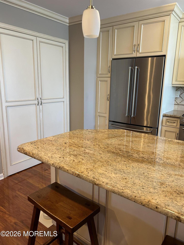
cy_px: 122
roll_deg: -1.5
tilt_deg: -11.9
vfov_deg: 67.3
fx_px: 184
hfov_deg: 53.1
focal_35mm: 26
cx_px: 92
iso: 160
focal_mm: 5.7
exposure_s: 1/60
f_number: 1.5
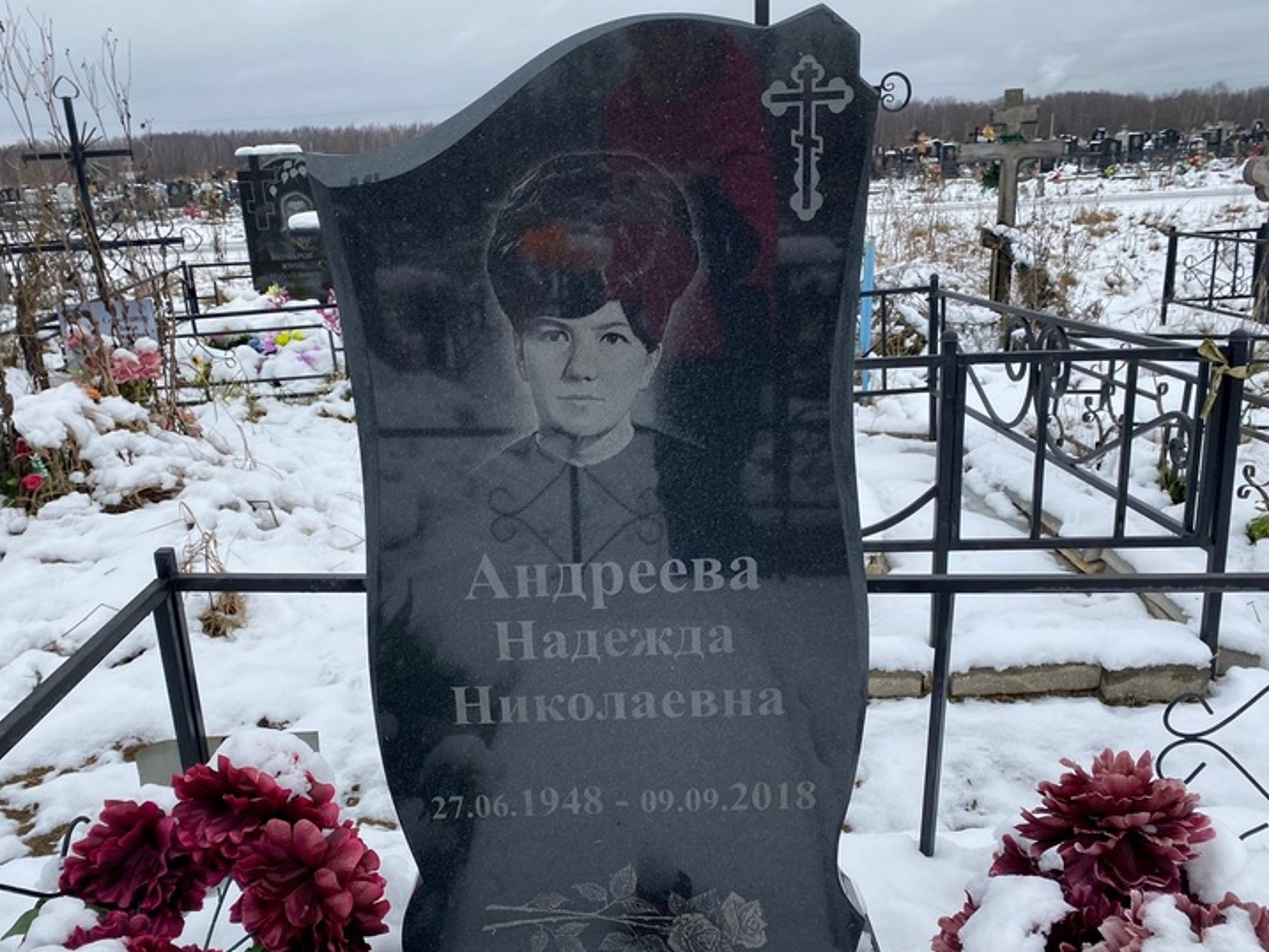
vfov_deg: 48.2
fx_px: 1063
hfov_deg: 61.6
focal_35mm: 29
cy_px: 510
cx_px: 586
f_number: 1.8
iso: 32
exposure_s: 1/379
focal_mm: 4.25
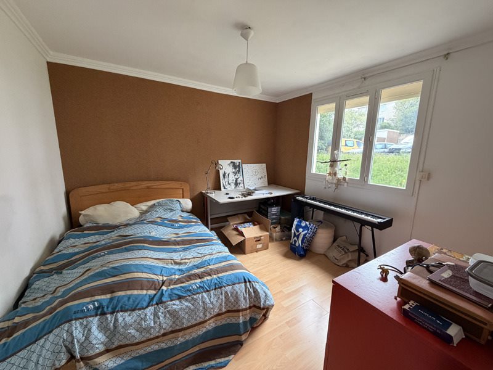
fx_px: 199
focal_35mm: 14
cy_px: 185
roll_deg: -1.0
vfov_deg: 85.7
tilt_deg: -9.8
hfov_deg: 102.1
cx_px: 246
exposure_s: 1/104
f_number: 2.2
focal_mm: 2.22
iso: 320
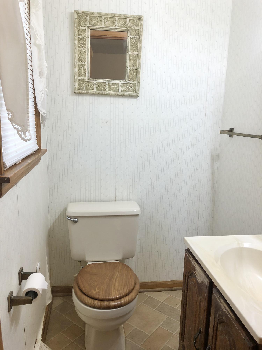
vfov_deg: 63.4
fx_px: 283
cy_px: 175
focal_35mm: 28
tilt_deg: -10.7
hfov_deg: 49.7
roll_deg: -1.4
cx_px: 131
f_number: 1.8
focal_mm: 3.99
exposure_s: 1/30
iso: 25
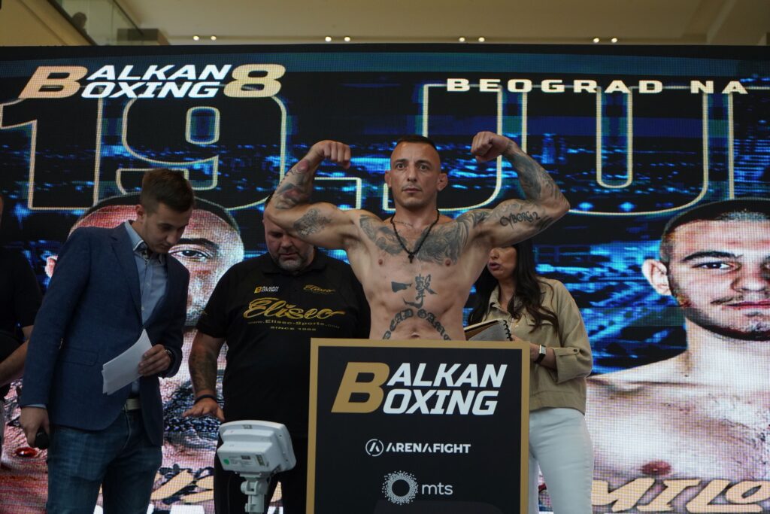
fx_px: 1497
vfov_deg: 19.5
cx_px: 385
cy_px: 257
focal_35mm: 70
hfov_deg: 28.8
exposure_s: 1/800
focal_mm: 70
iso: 4000
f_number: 4.5
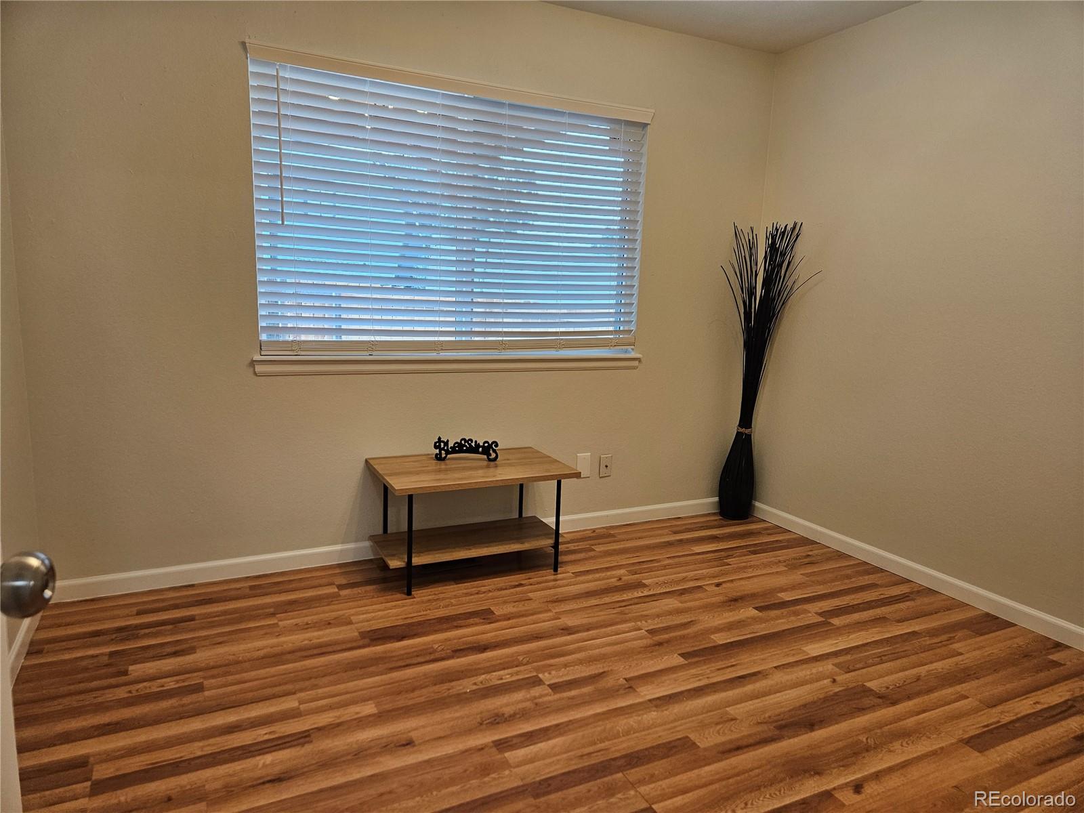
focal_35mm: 23
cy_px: 406
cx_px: 542
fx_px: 720
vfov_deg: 58.9
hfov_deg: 73.9
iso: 200
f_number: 1.8
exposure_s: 1/120
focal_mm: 5.4
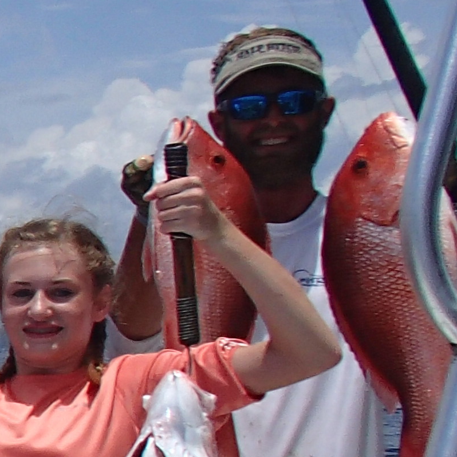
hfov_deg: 11.8
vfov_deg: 14.0
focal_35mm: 123
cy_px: 446
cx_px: -606
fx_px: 1837
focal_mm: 5
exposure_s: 1/320
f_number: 11
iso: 100
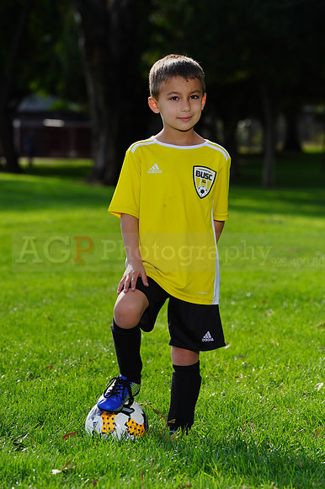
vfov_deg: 11.2
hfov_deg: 7.5
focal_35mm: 183
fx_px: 2481
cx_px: 162
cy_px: 244
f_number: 8
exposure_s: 1/200
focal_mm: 183
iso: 100
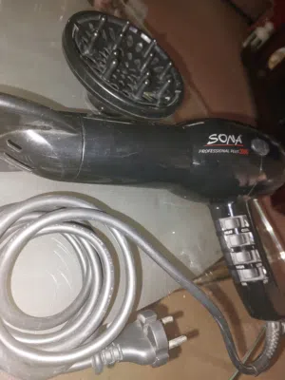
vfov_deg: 73.9
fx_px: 252
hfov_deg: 58.9
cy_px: 190
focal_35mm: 23
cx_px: 142
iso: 250
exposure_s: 1/50
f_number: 1.8
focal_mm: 5.06
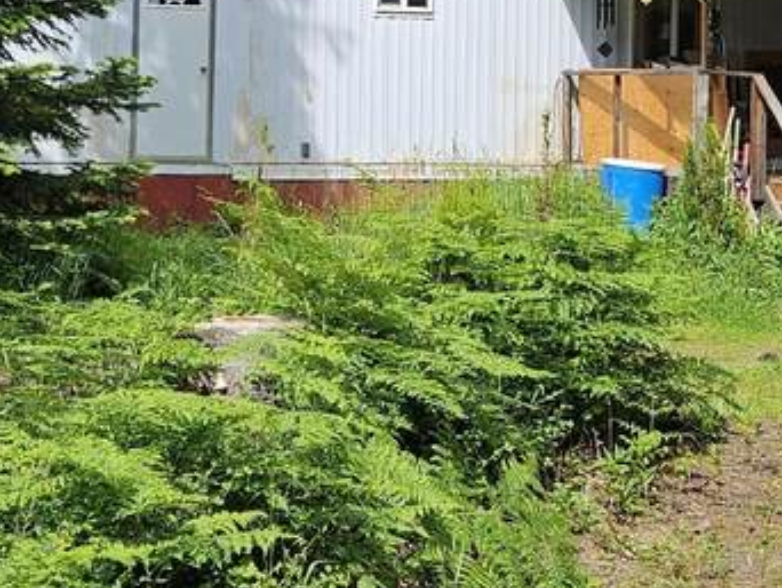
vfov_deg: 16.7
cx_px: 396
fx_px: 1944
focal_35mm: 86
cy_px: -34
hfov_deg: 22.7
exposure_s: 1/1593
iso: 25
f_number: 1.8
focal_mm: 5.4
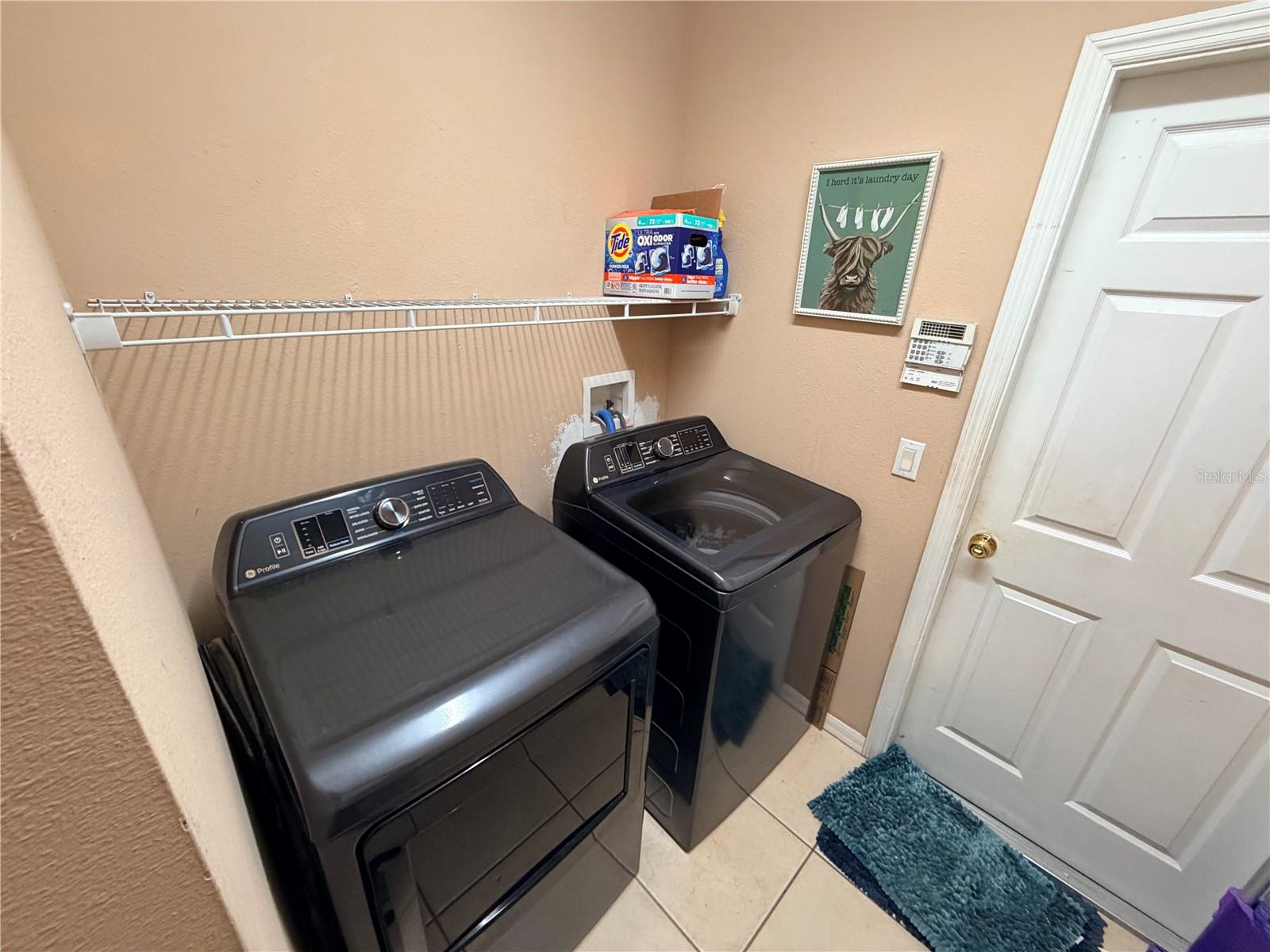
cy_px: 476
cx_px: 635
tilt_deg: -24.4
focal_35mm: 14
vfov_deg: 85.7
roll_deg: -2.4
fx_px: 514
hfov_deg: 102.1
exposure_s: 1/60
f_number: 2.2
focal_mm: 2.22
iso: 320
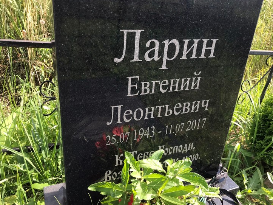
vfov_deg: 45.4
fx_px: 244
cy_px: 104
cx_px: 146
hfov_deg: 58.3
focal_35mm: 31
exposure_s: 1/602
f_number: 1.8
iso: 20
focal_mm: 3.99
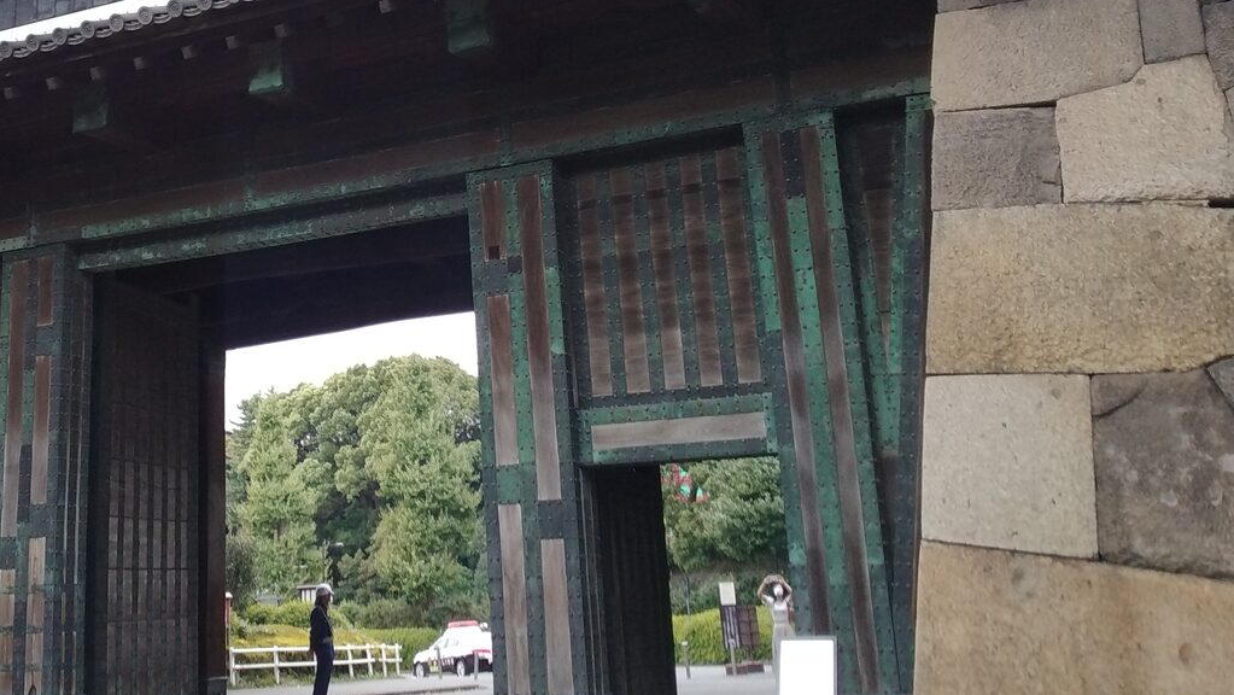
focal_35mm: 46
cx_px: 346
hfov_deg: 43.5
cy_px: 171
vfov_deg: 25.7
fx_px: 1506
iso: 200
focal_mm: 3.61
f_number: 1.8
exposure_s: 1/60
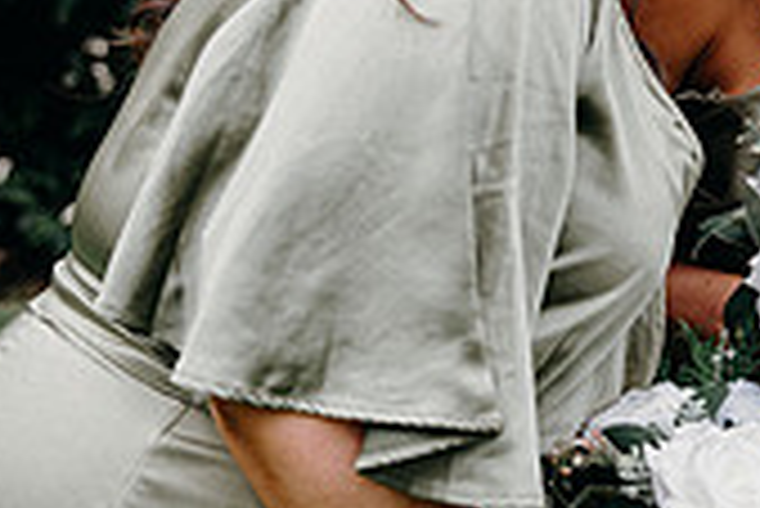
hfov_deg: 12.2
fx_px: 3402
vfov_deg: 8.5
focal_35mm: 161
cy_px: 29
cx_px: 1124
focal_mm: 47
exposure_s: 1/200
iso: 125
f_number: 3.5
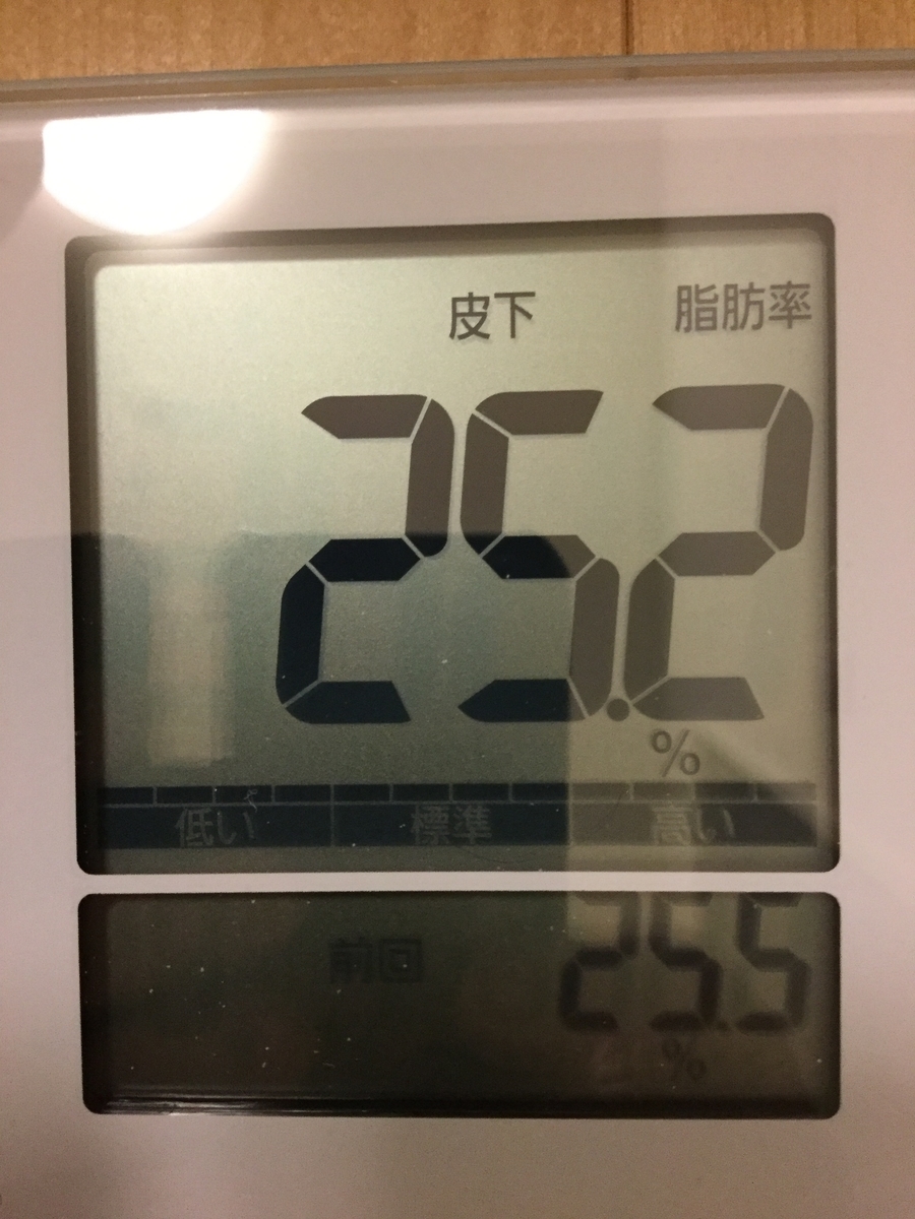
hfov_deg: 45.4
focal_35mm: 31
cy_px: 610
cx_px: 458
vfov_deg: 58.4
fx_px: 1093
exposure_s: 1/15
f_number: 2.4
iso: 200
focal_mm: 3.3
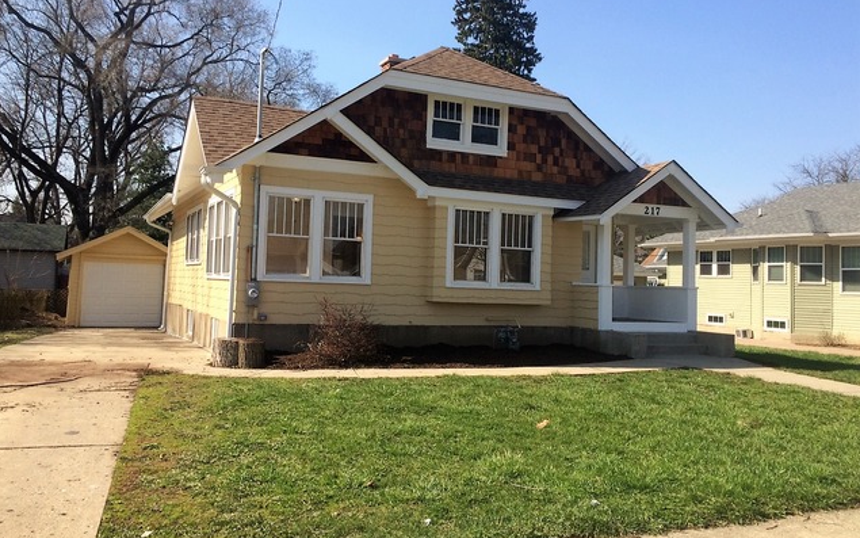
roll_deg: -2.7
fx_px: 727
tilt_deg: +1.4
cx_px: 428
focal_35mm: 31
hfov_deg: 61.2
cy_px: 248
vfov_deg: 40.6
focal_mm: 4.15
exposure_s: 1/1466
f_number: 2.2
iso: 32
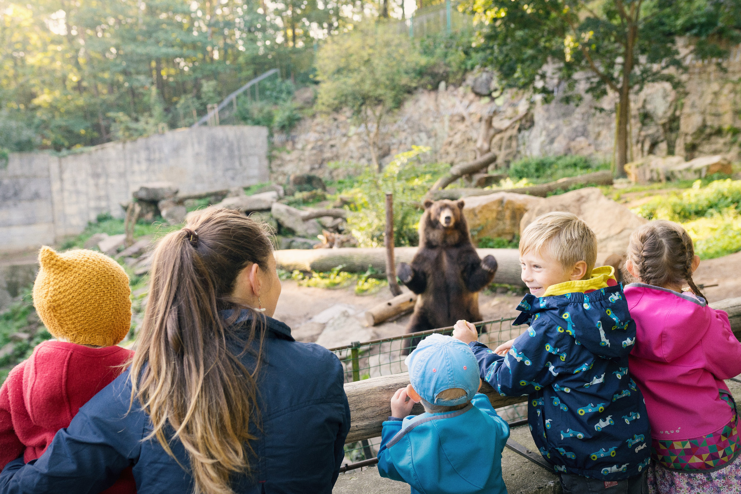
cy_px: 247
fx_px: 720
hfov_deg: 54.4
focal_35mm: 35
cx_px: 370
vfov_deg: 37.9
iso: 640
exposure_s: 1/200
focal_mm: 35
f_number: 4
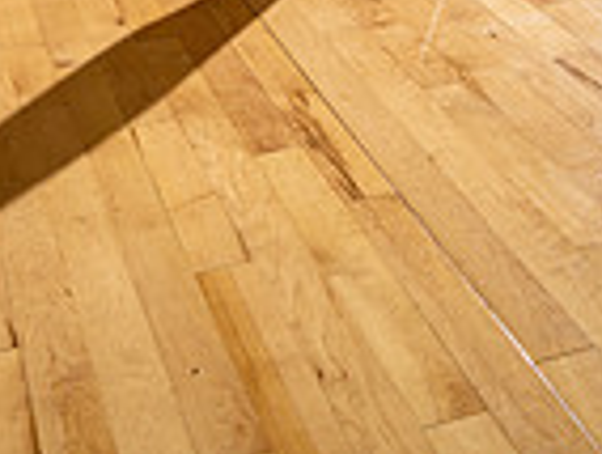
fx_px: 1272
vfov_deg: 15.4
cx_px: 174
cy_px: -496
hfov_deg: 26.4
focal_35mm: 73
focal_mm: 24
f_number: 5.6
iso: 320
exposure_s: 1/250
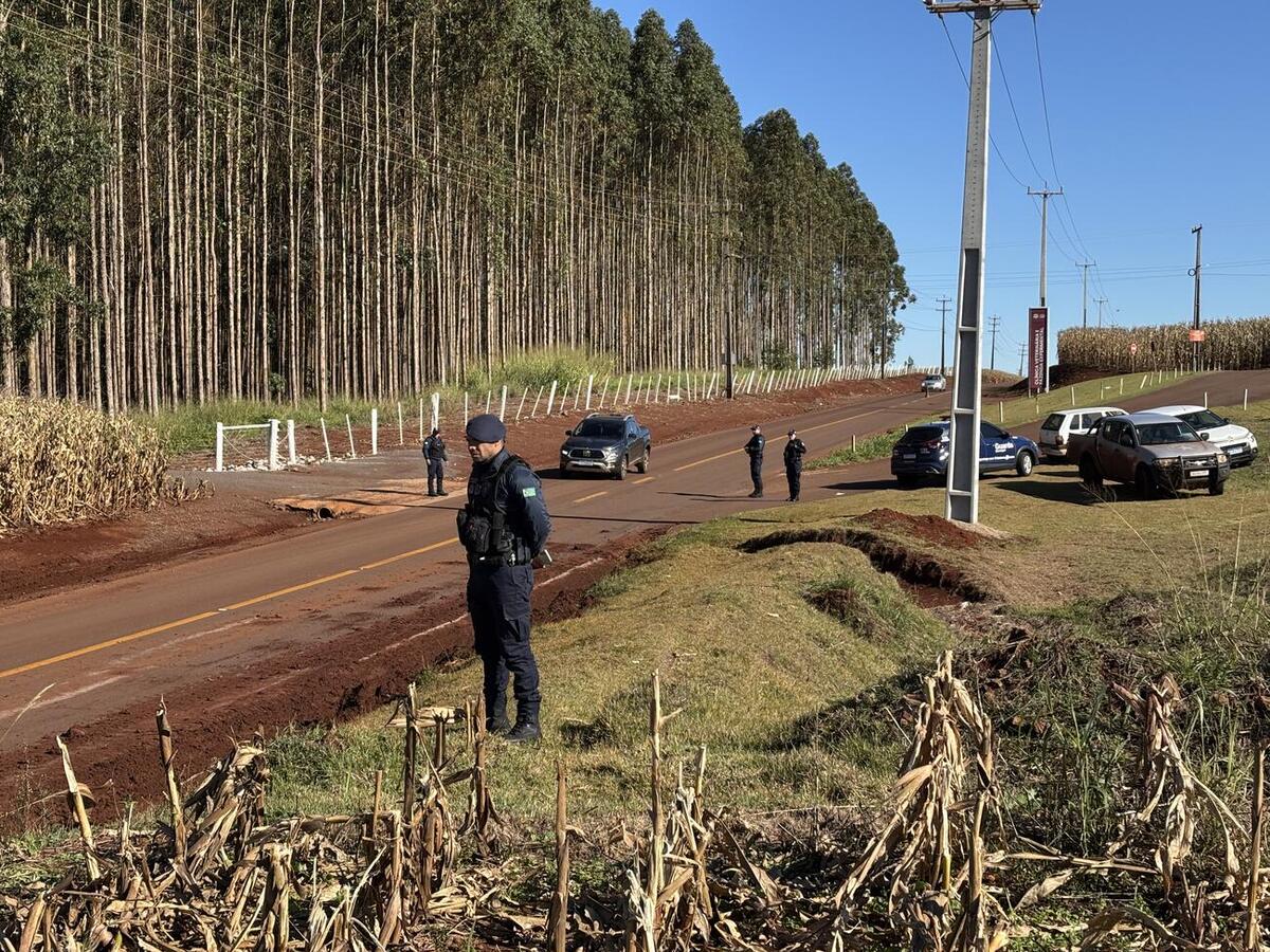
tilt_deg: -3.6
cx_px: 635
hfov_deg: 36.8
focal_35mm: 52
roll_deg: +0.0
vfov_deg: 28.0
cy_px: 476
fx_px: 1908
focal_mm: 5.96
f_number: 1.6
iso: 40
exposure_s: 1/1724
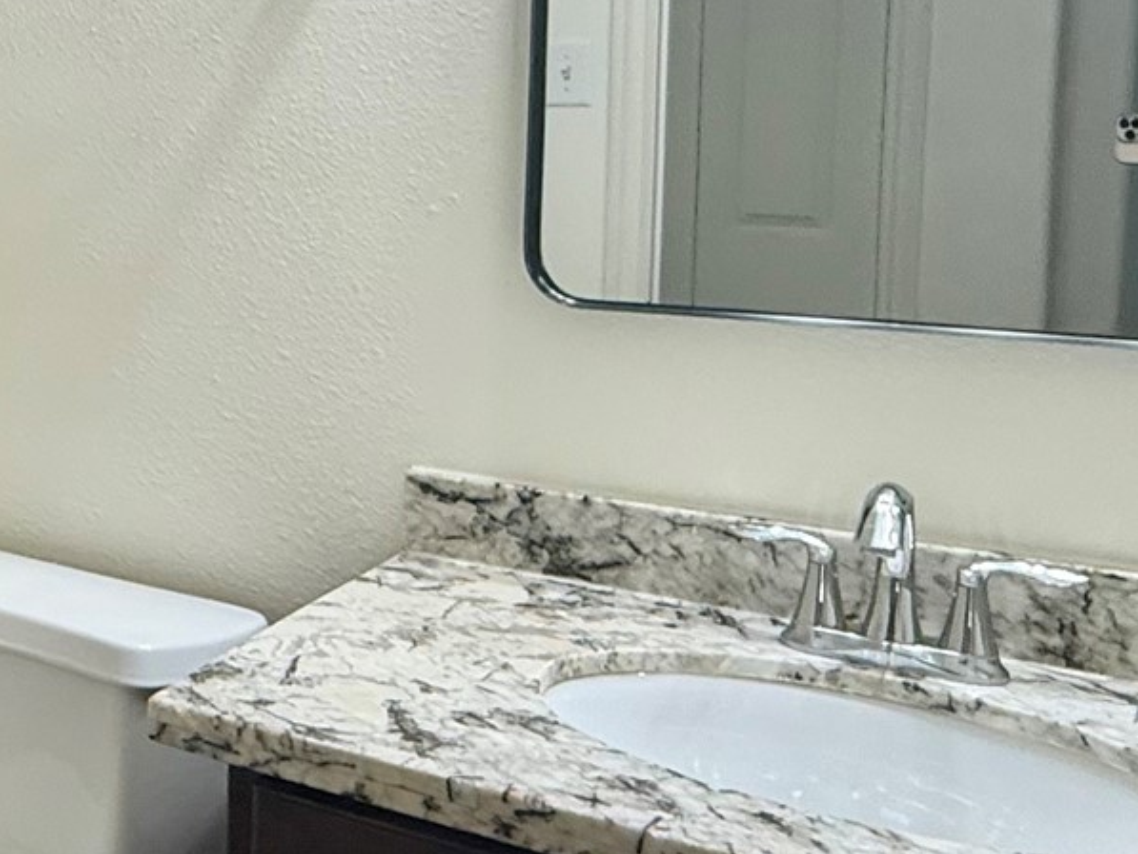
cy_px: 229
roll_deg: -0.4
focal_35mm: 48
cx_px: -172
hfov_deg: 33.5
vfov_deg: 29.9
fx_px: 1578
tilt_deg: -3.7
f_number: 2.2
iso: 200
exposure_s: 1/120
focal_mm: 2.22
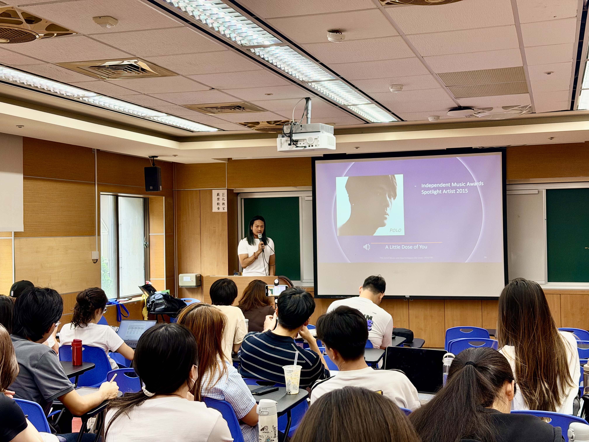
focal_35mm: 48
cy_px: 221
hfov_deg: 39.7
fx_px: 817
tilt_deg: -0.3
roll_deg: +1.1
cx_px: 294
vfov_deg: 30.3
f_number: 1.78
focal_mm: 6.76
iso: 200
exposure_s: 1/120
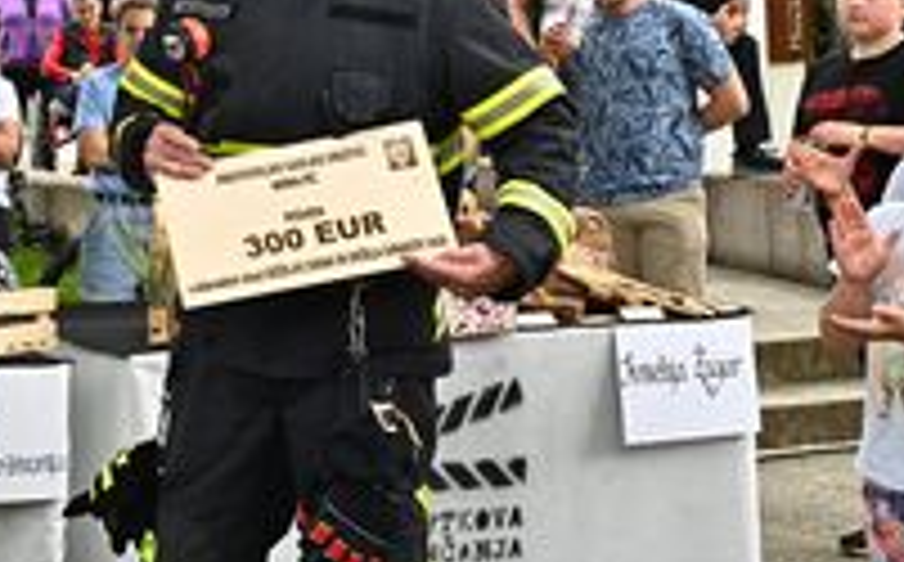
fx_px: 1968
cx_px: -58
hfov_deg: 24.4
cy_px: -27
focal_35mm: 80
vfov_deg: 15.9
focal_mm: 35
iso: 1600
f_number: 11
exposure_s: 1/250
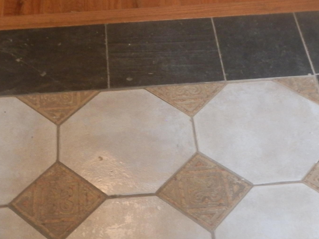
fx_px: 571
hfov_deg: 31.2
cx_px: 144
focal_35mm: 62
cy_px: 169
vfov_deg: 23.5
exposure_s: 1/20
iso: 200
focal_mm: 5
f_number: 3.1
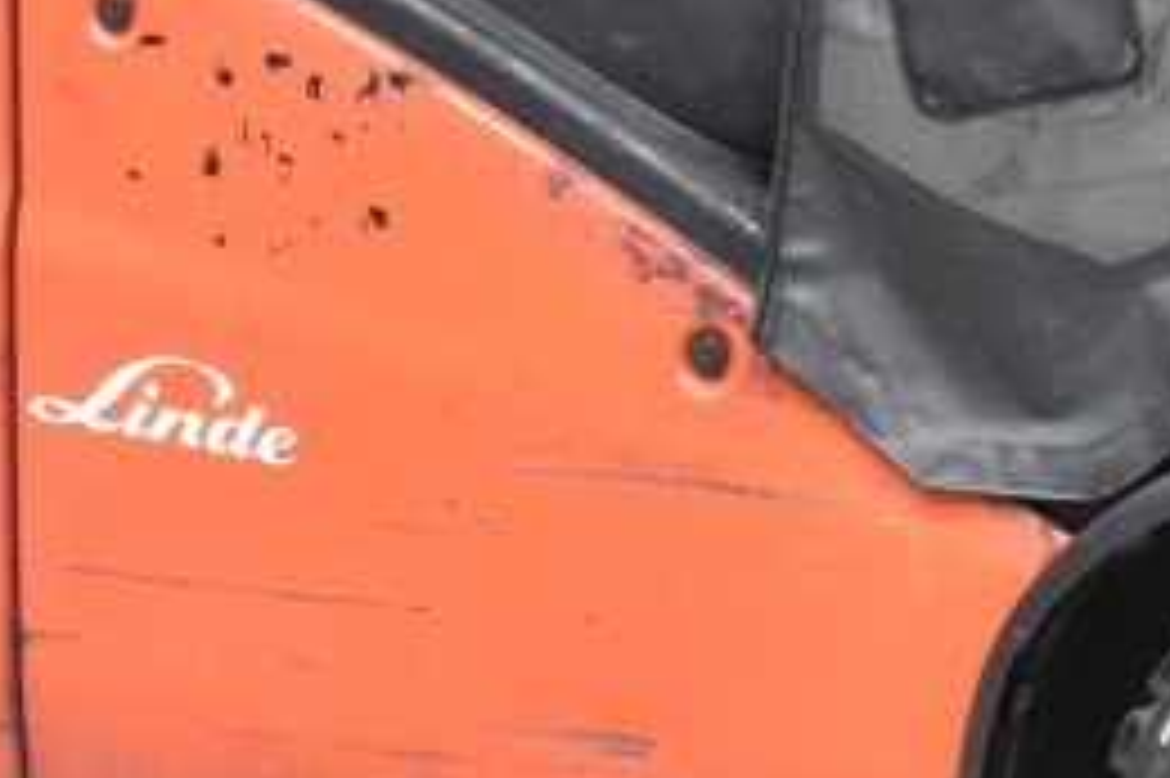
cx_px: 1305
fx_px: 6301
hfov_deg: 10.5
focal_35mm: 194
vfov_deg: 7.0
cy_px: -328
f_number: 5.6
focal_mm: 28
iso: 2000
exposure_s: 1/25
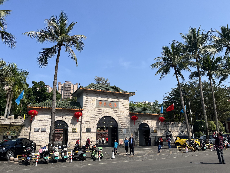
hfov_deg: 67.3
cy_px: 86
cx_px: 115
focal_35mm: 26
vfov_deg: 53.1
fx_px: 173
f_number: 1.6
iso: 50
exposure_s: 1/3413
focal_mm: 5.1
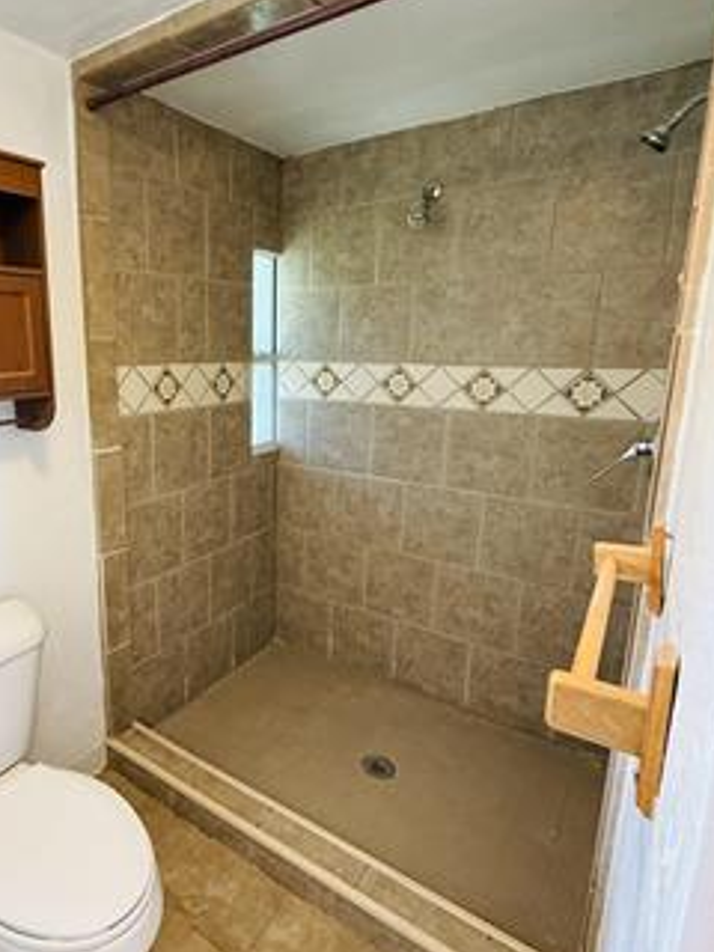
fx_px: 578
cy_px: 464
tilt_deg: -10.4
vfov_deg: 79.0
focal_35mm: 21
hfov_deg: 61.4
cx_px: 220
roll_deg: -0.3
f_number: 2.2
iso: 320
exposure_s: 1/60
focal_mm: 2.22
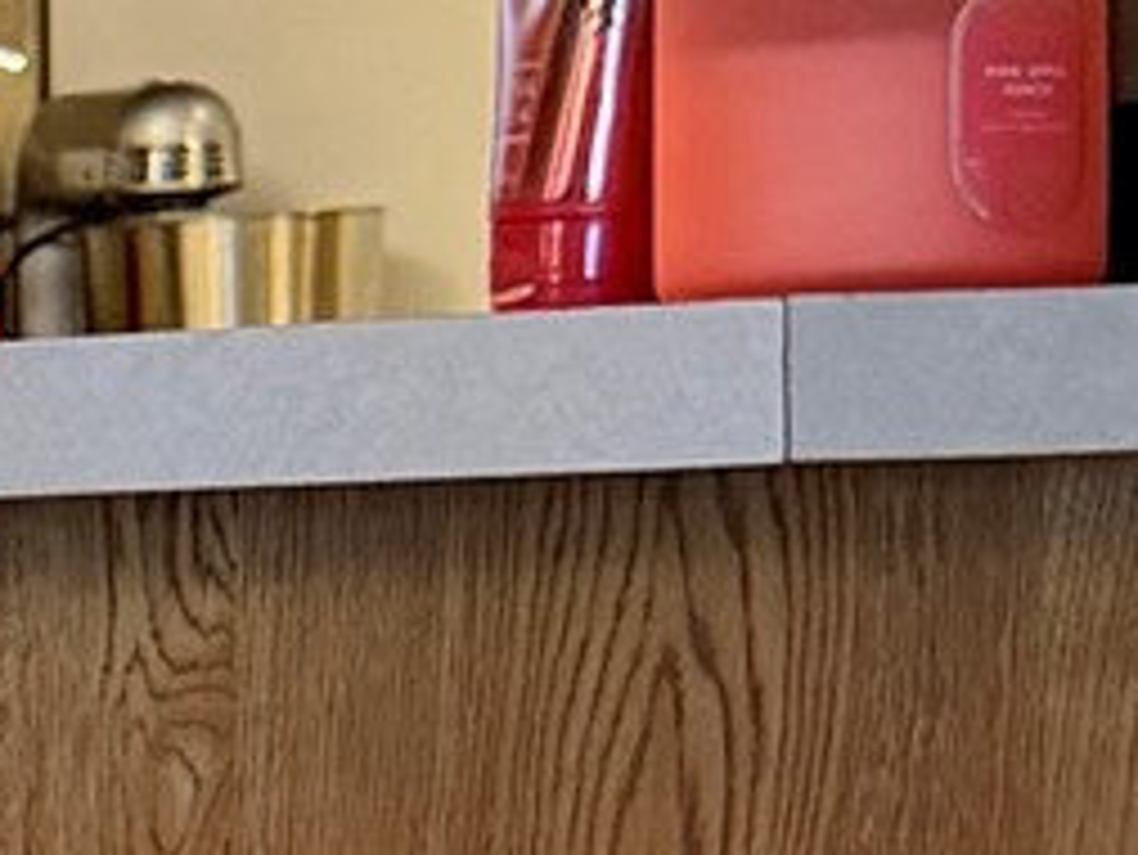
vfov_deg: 8.0
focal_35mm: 182
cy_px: 1404
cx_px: -2510
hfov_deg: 8.6
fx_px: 5986
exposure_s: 1/60
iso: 250
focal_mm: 6.76
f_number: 1.78
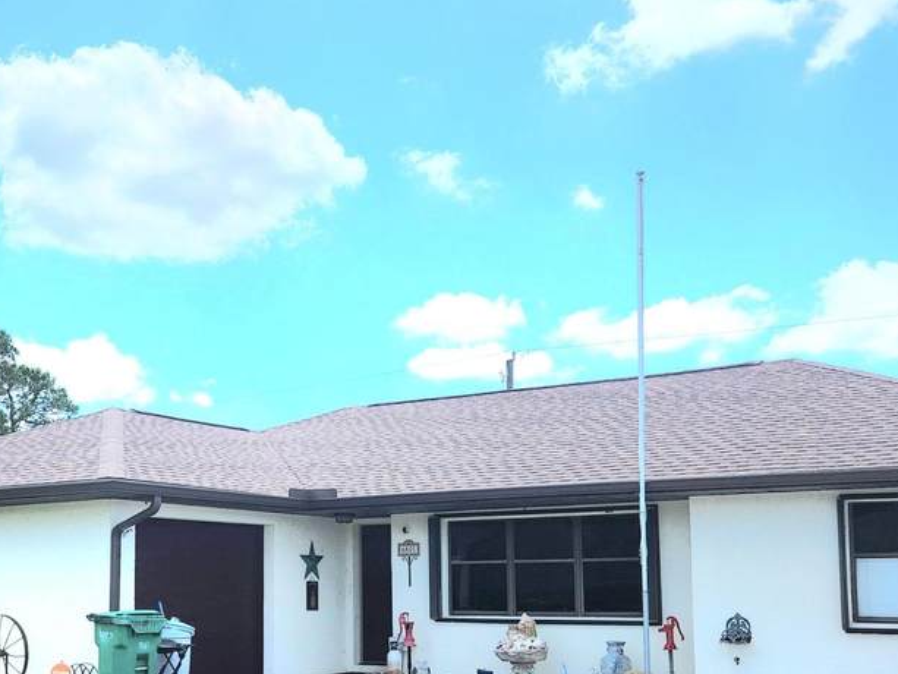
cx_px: 334
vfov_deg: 30.0
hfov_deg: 39.4
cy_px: 466
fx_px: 1245
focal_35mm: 48
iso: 20
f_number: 1.8
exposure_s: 1/2500
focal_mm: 5.4
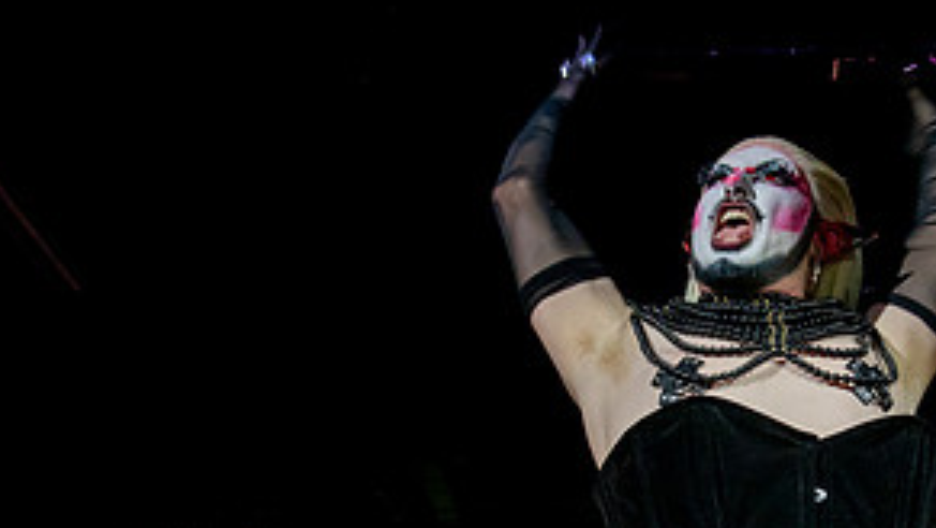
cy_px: 422
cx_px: 762
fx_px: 1813
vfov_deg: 16.4
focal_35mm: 73
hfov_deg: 28.3
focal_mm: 35
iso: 6400
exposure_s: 1/60
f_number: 9
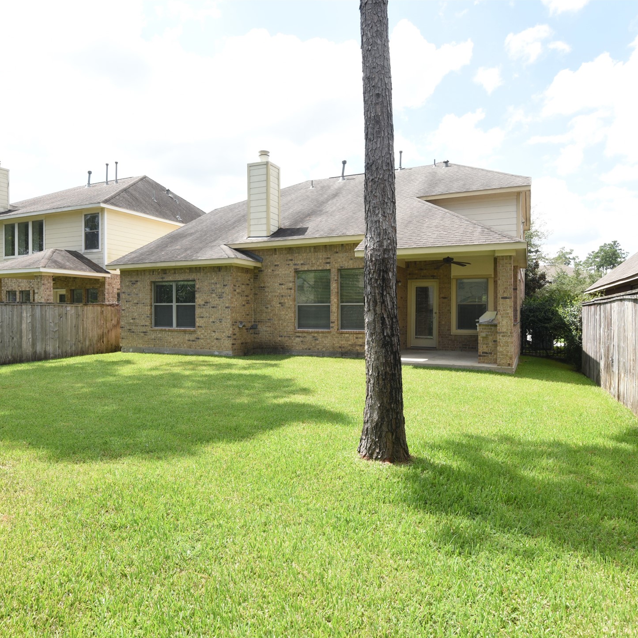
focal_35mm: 23
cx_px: 306
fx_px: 480
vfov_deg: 67.3
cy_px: 319
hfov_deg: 67.2
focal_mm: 18
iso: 640
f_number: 9
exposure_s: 1/250
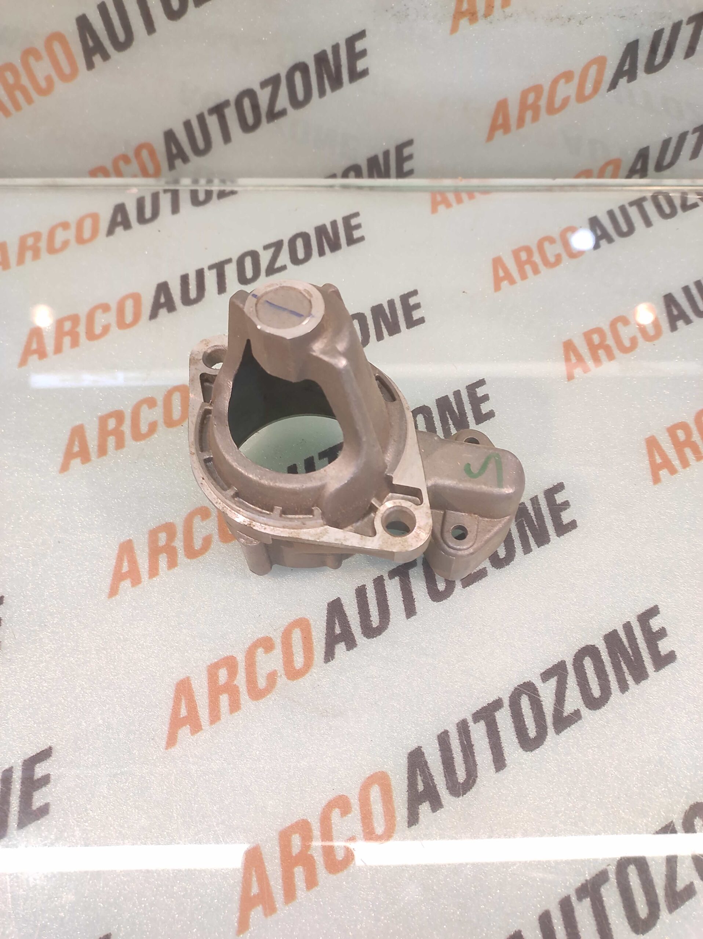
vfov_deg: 91.1
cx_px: 352
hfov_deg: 74.7
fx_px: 461
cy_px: 470
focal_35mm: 17
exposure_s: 1/33
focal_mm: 4.74
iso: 235
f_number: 1.79
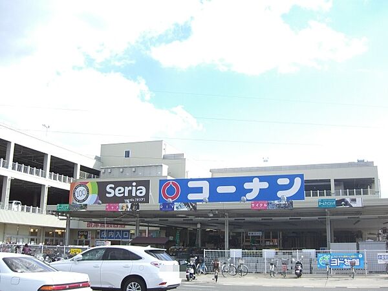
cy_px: 146
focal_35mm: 38
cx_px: 194
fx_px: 426
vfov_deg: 37.7
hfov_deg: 49.0
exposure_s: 1/640
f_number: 2.8
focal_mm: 7.9
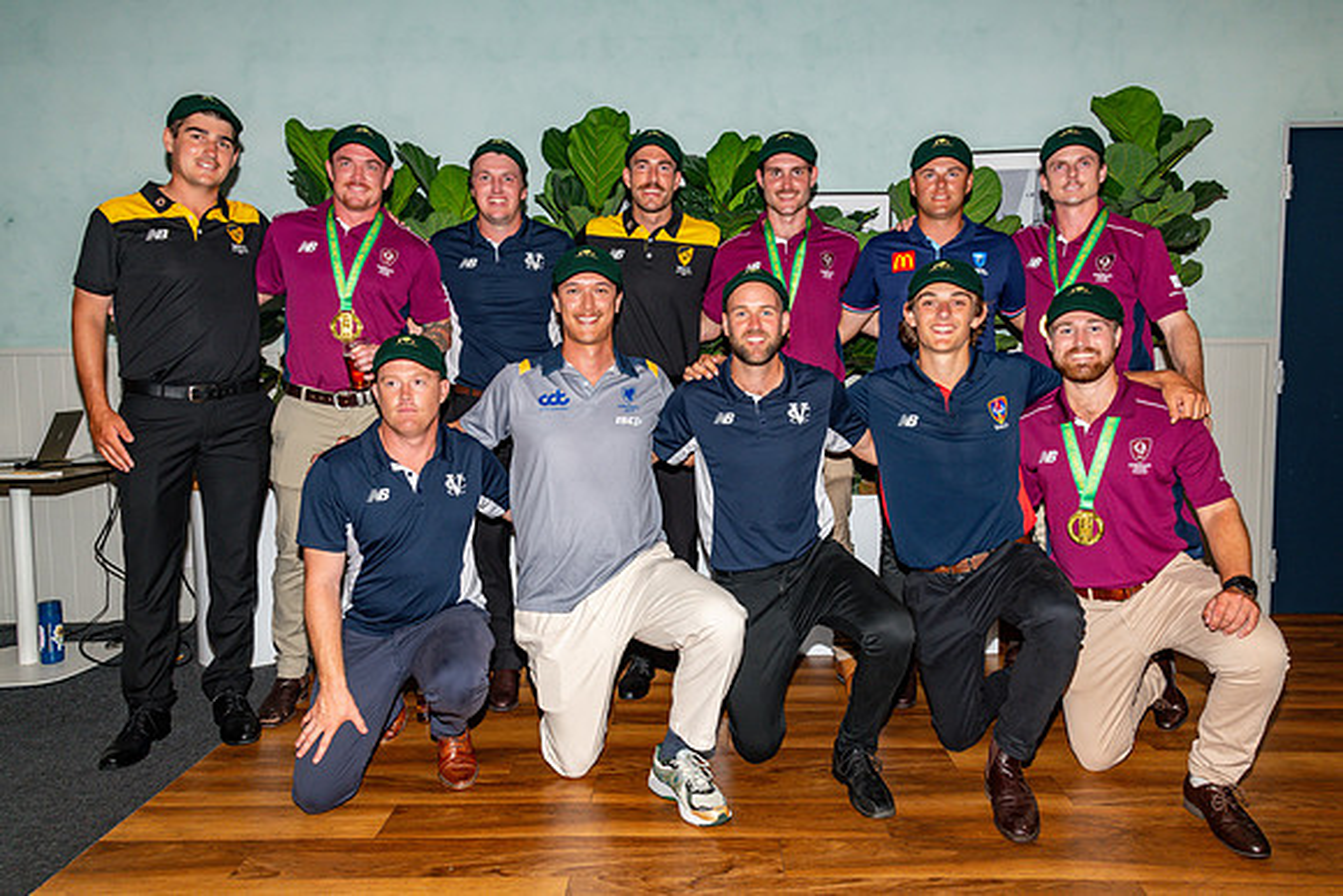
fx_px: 944
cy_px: 424
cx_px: 699
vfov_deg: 50.8
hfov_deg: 70.8
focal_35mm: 25
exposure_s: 1/60
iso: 400
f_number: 8
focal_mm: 24
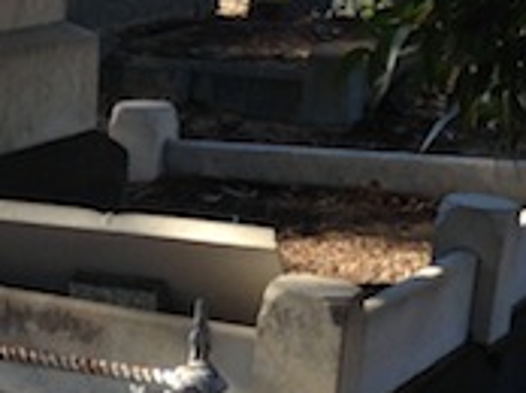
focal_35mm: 152
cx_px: -193
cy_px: 206
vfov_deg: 9.7
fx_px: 2307
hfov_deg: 12.5
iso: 50
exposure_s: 1/463
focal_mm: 4.13
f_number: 2.4
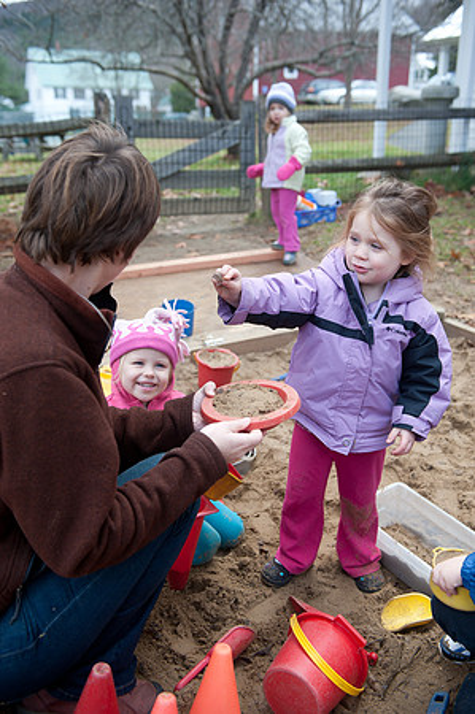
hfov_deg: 37.8
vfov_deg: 54.5
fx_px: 694
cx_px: 238
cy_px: 357
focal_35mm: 35
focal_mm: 35
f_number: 3.5
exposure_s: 1/400
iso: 400
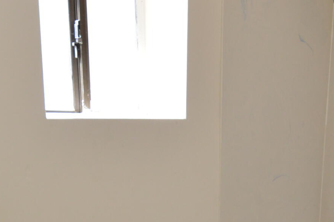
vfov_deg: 24.9
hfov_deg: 38.5
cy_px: 233
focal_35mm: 51
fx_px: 473
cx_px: 224
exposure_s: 1/80
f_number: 4.5
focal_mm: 10
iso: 400
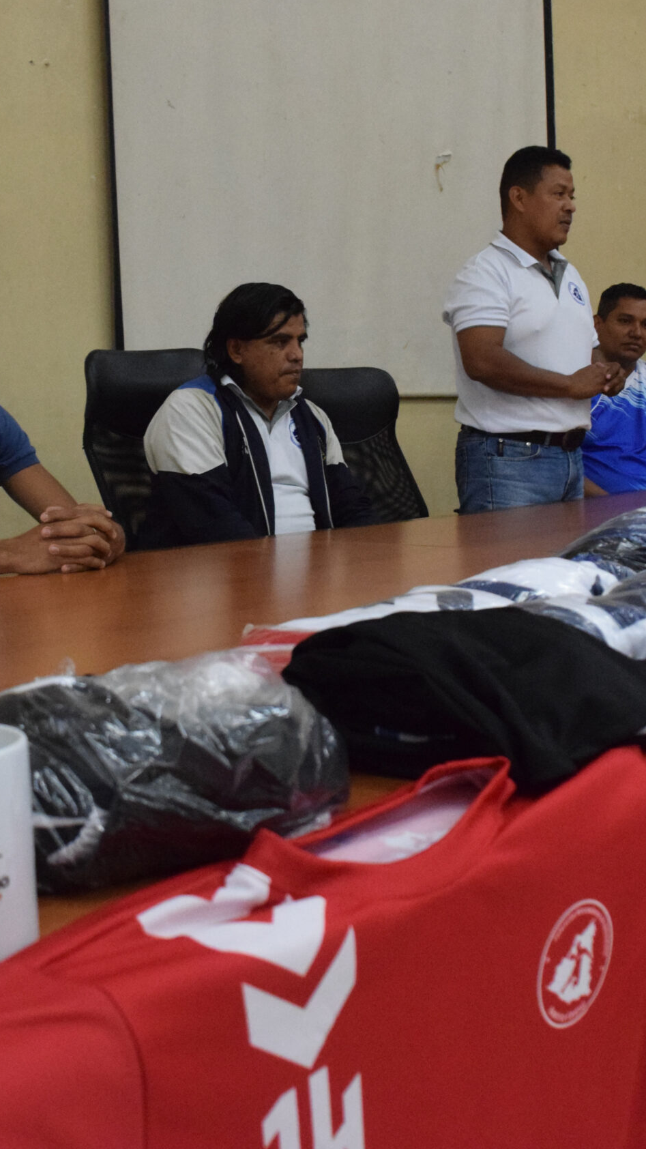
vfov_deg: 47.4
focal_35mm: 43
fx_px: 1310
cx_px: 383
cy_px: 574
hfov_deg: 27.7
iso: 5000
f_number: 5.6
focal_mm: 18
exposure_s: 1/250
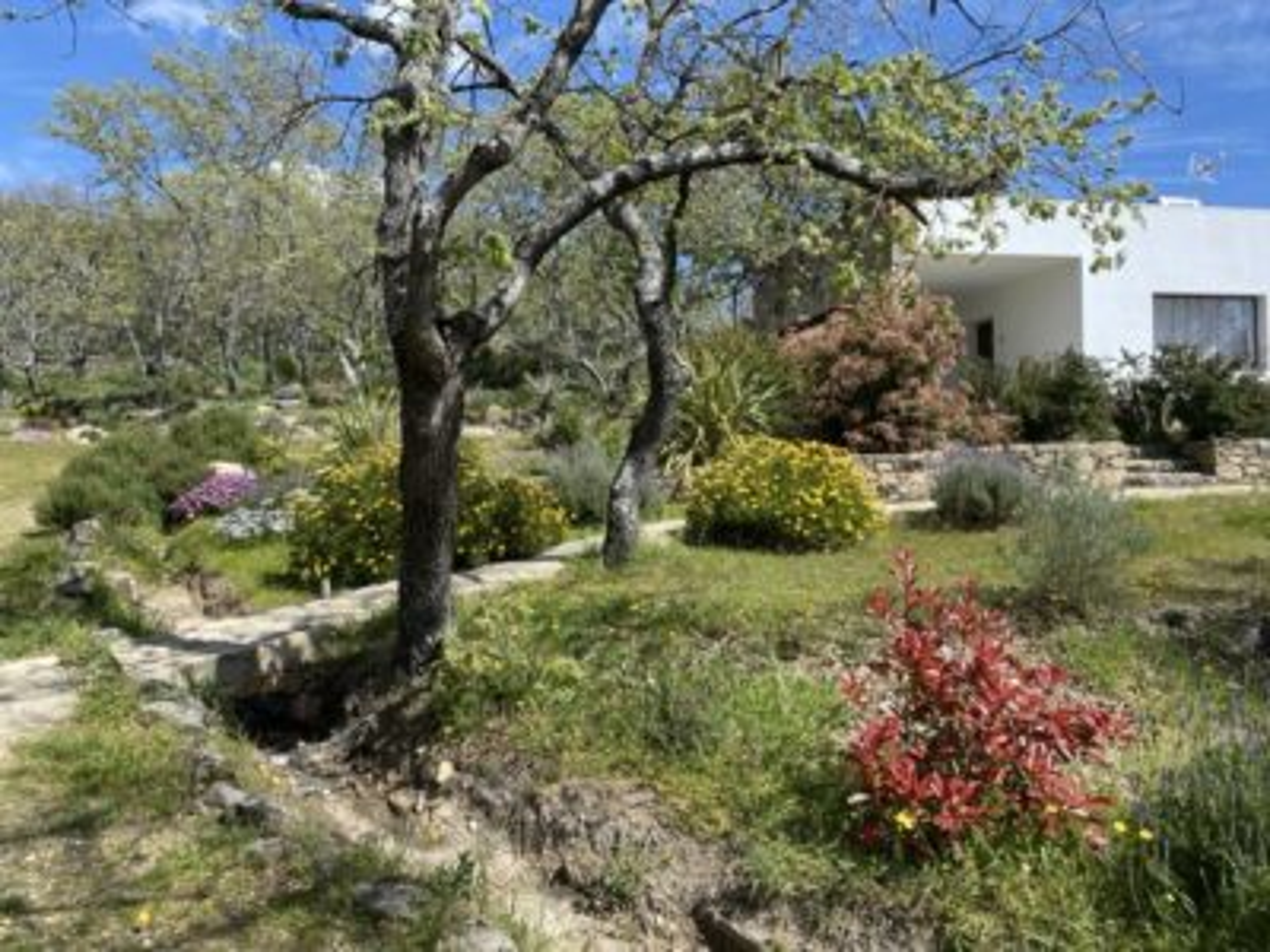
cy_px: 476
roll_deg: +1.4
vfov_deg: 53.1
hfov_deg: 67.3
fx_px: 954
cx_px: 635
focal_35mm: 26
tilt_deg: +1.1
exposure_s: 1/1730
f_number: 1.8
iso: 32
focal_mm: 4.25
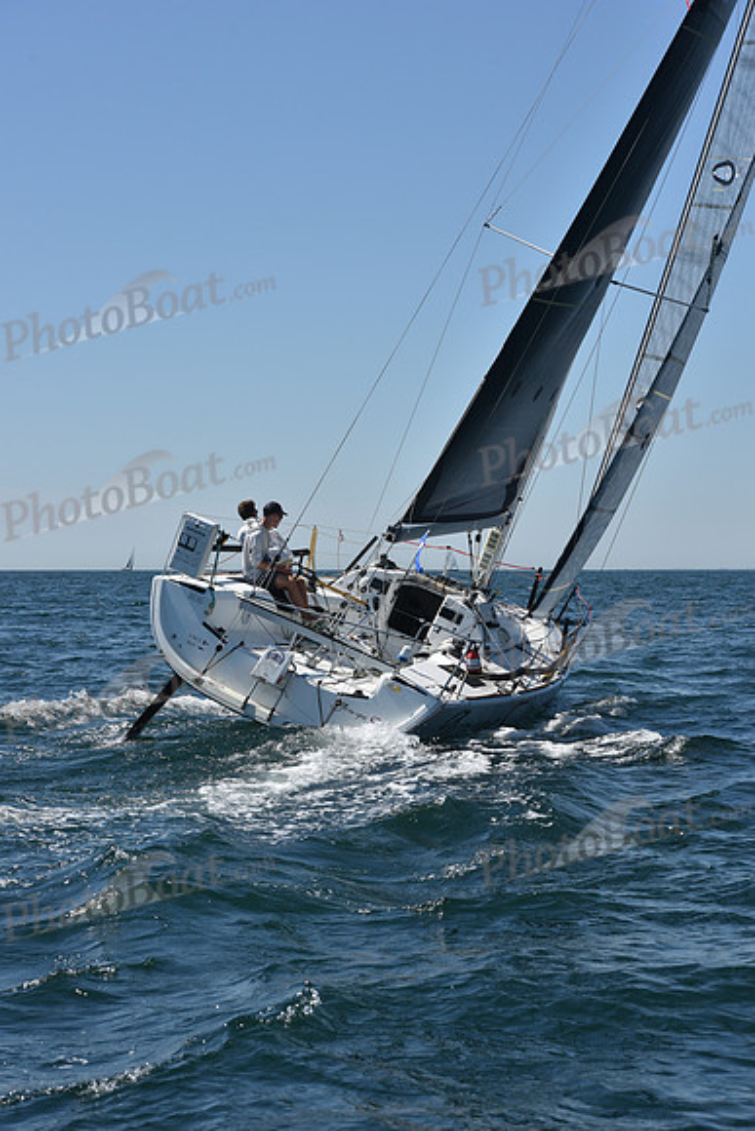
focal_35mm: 75
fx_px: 2358
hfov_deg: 18.2
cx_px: 378
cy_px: 566
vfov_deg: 27.0
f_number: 8
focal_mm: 75
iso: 200
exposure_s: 1/1000
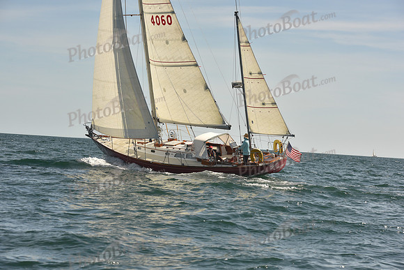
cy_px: 135
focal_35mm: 100
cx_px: 202
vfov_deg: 13.7
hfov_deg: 20.4
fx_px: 1122
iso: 250
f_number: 7.1
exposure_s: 1/640
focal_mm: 100
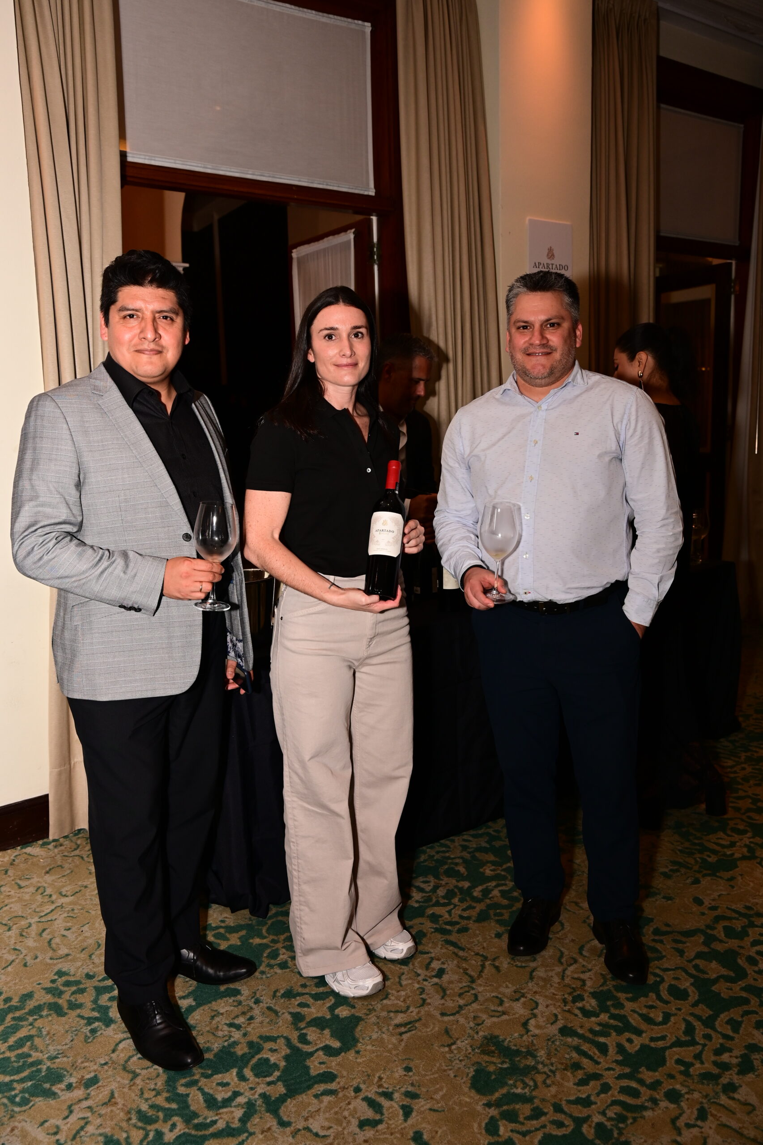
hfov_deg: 43.6
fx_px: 954
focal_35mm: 30
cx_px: 382
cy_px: 572
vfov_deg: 61.9
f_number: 5
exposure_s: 1/125
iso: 800
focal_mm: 30
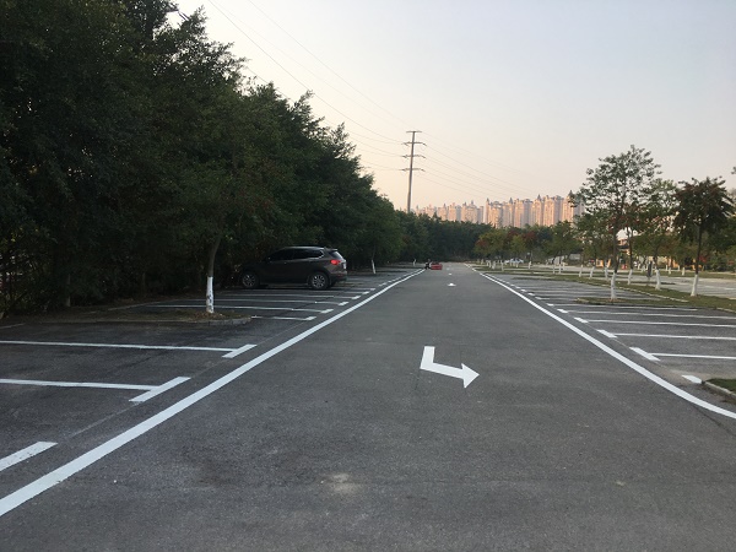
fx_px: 617
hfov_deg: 61.7
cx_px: 368
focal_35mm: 29
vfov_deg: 48.2
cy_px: 276
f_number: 2.2
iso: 25
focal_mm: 4.15
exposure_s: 1/538
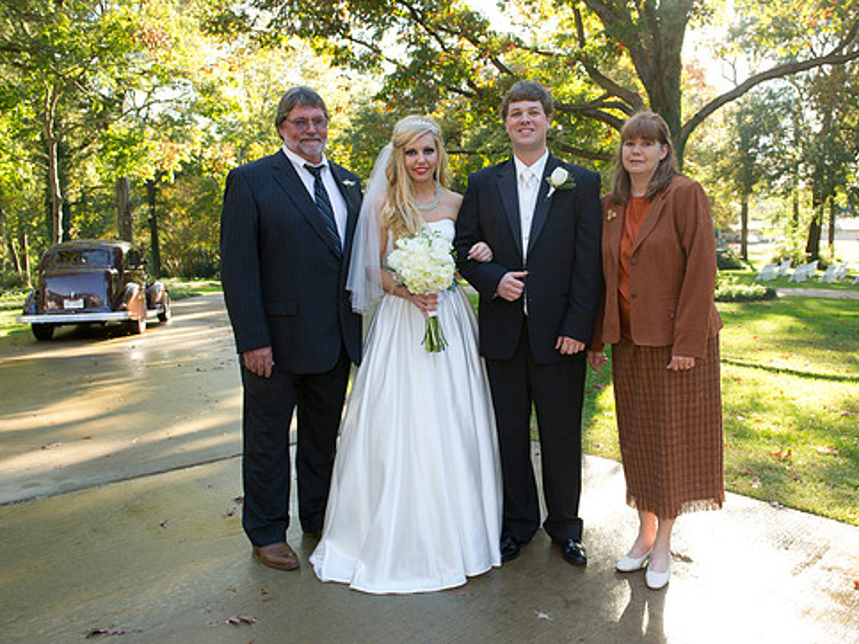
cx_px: 471
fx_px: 744
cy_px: 317
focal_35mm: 30
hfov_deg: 59.9
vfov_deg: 46.8
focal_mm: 26
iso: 500
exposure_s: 1/250
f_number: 5.6
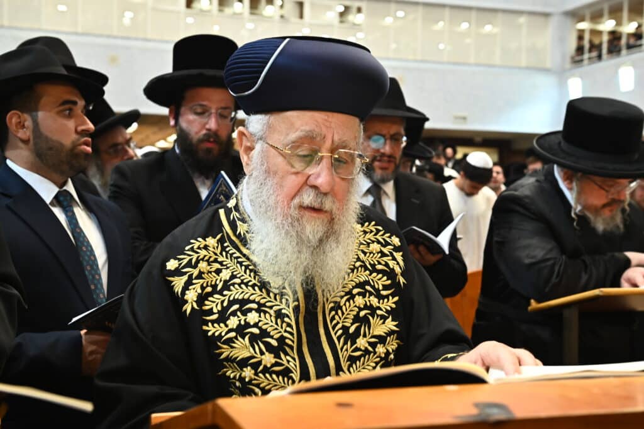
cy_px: 214
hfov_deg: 41.1
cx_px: 322
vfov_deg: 28.1
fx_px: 858
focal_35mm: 48
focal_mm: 48
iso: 2000
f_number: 5.6
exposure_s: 1/60
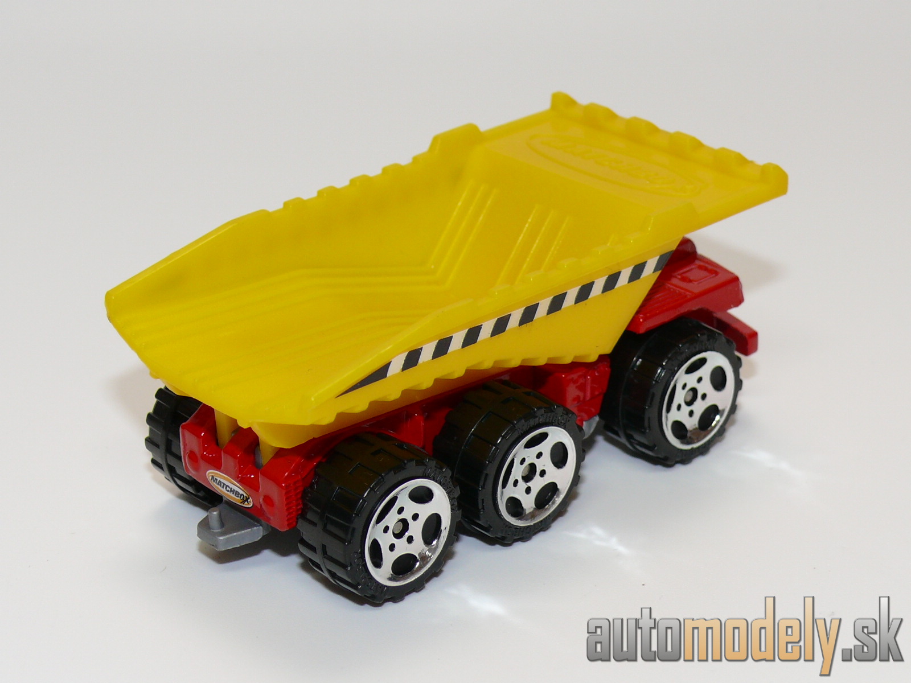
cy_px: 342
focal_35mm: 89
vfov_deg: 16.6
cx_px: 456
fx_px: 2342
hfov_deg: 22.0
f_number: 4
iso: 100
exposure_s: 1/30
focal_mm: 12.5
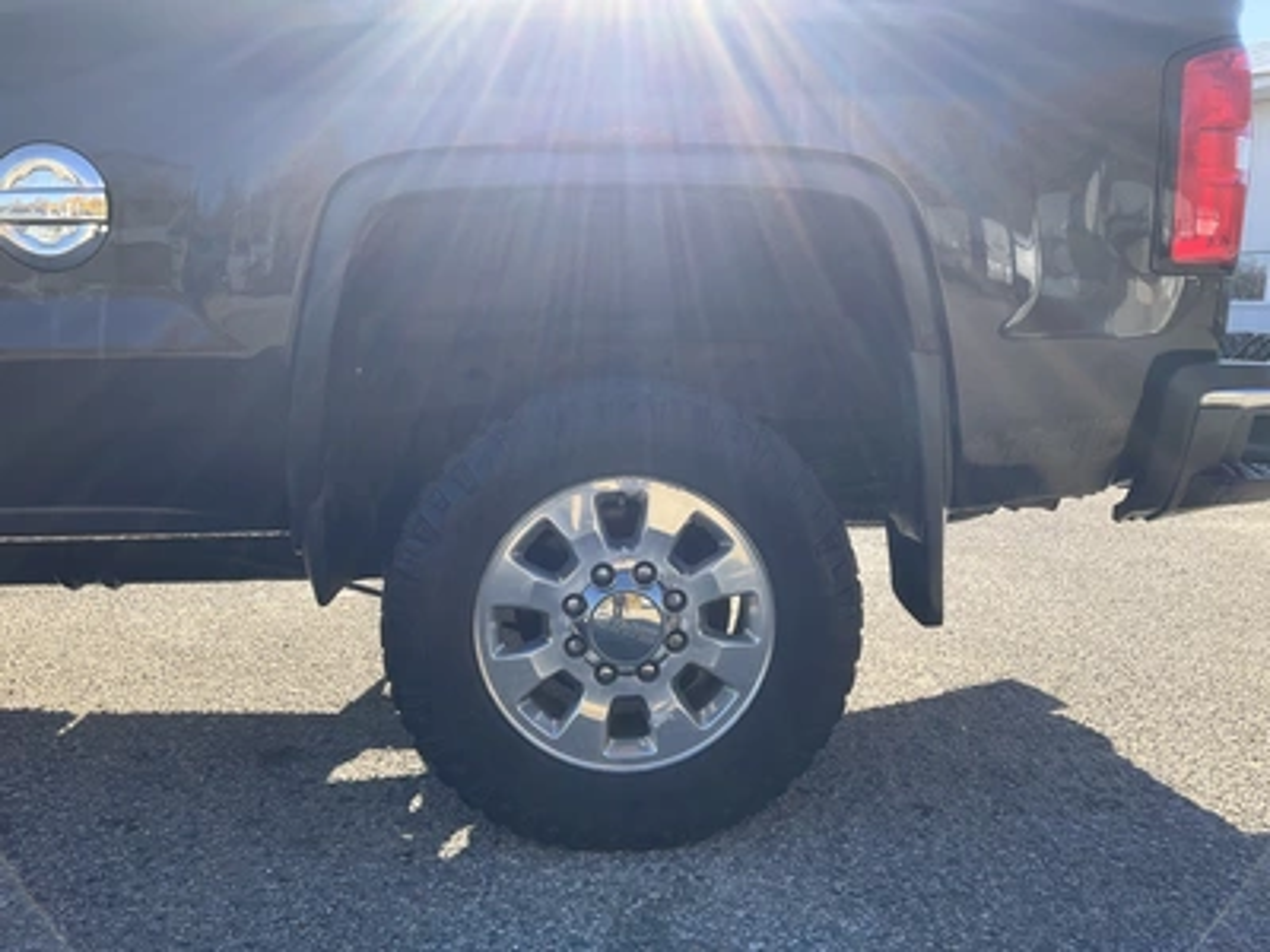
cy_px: 476
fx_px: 1064
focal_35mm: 29
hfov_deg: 61.7
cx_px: 635
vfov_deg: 48.2
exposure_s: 1/586
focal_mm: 3
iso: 25
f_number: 1.8
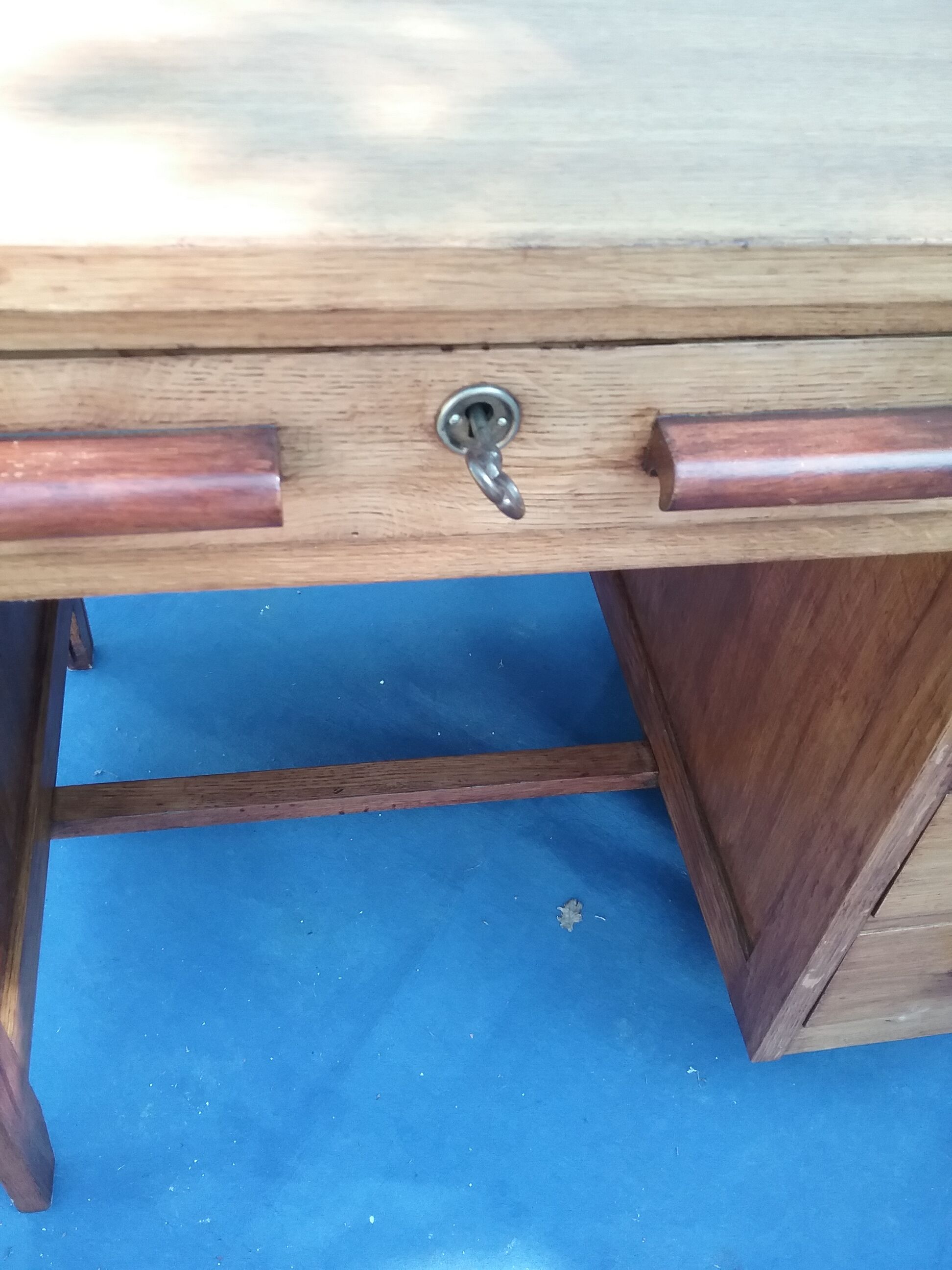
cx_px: 476
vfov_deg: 58.4
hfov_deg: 45.4
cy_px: 635
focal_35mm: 31
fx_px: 1137
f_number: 2.2
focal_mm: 3.3
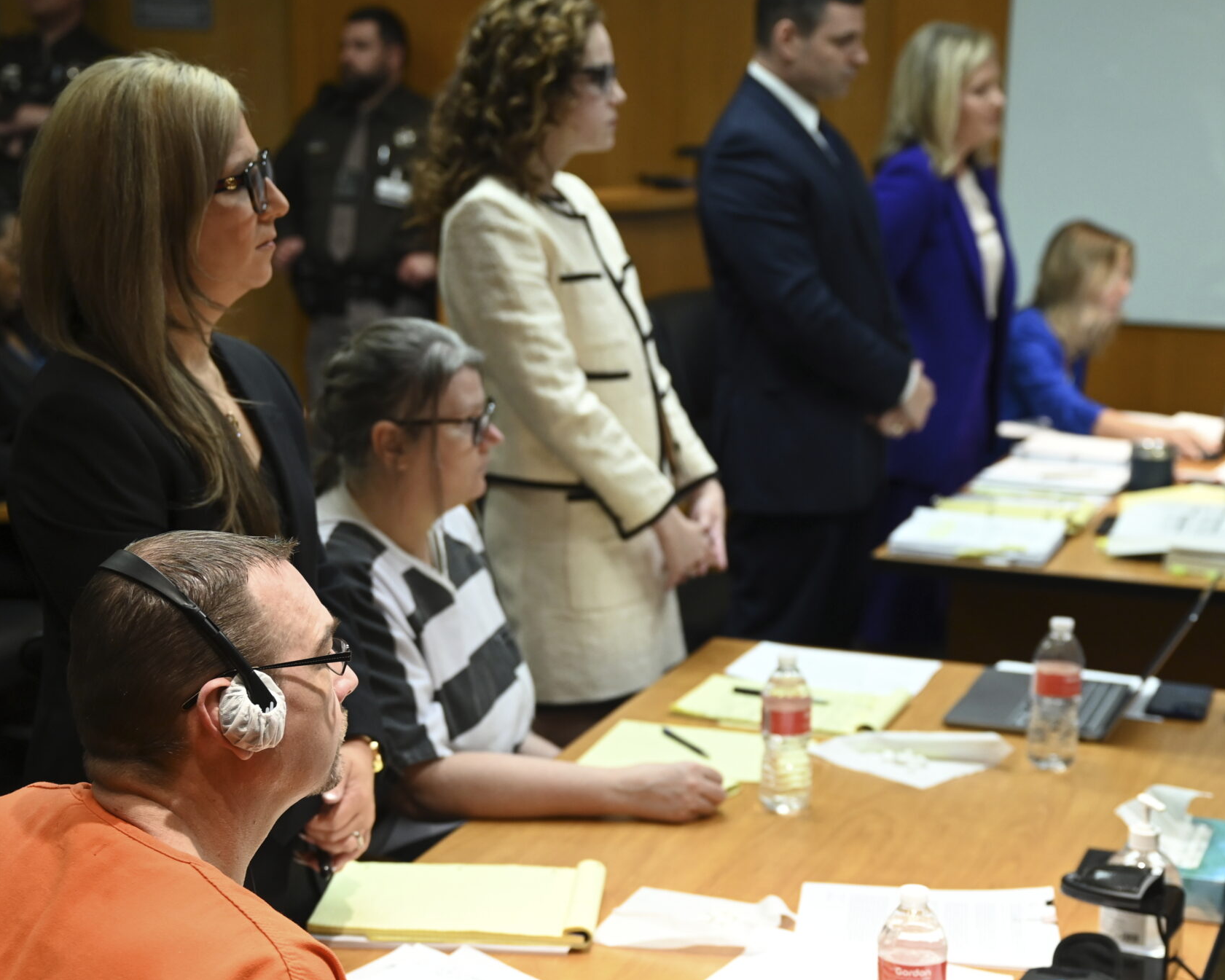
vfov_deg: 21.8
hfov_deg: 27.1
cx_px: 616
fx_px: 2538
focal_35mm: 70
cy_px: 600
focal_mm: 49
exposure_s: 1/125
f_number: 3.5
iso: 1600
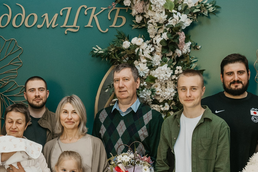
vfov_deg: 19.7
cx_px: 55
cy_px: 147
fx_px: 487
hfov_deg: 29.1
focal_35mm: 68
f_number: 4.5
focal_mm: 24
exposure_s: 1/160
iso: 500
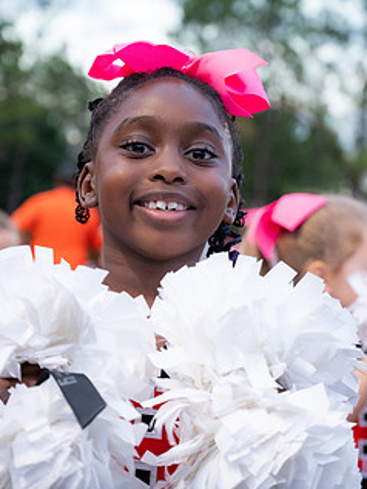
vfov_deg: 18.0
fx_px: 1540
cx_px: 248
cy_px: 214
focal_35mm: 109
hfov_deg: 13.6
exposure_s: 1/400
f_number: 4
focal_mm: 62
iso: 1250
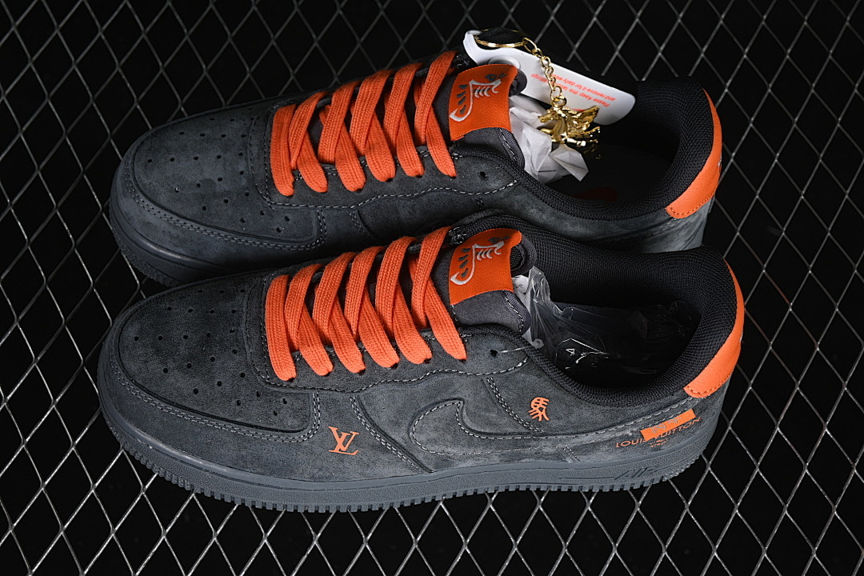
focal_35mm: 75
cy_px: 288
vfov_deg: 18.2
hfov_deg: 27.0
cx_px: 432
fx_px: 1800
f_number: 6.3
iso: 160
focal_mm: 50
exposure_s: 1/60
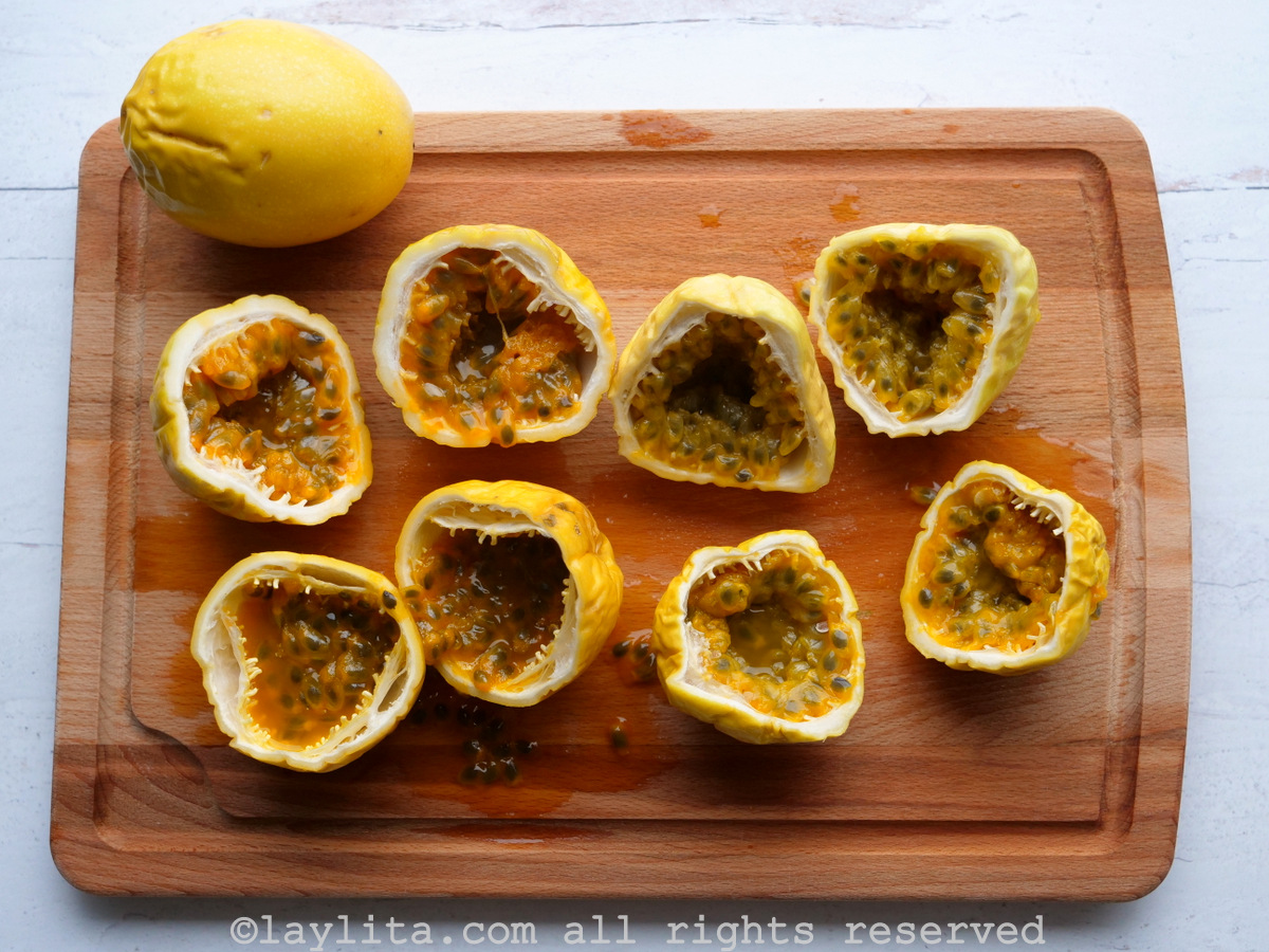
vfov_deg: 29.1
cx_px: 634
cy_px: 476
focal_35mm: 50
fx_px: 1833
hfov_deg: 38.2
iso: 500
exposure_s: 1/60
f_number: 3.5
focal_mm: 25
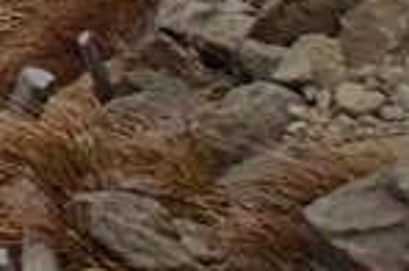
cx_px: -641
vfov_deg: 8.9
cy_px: -337
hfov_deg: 11.4
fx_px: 1598
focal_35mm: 141
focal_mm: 4.5
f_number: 8
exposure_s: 1/160
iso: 100
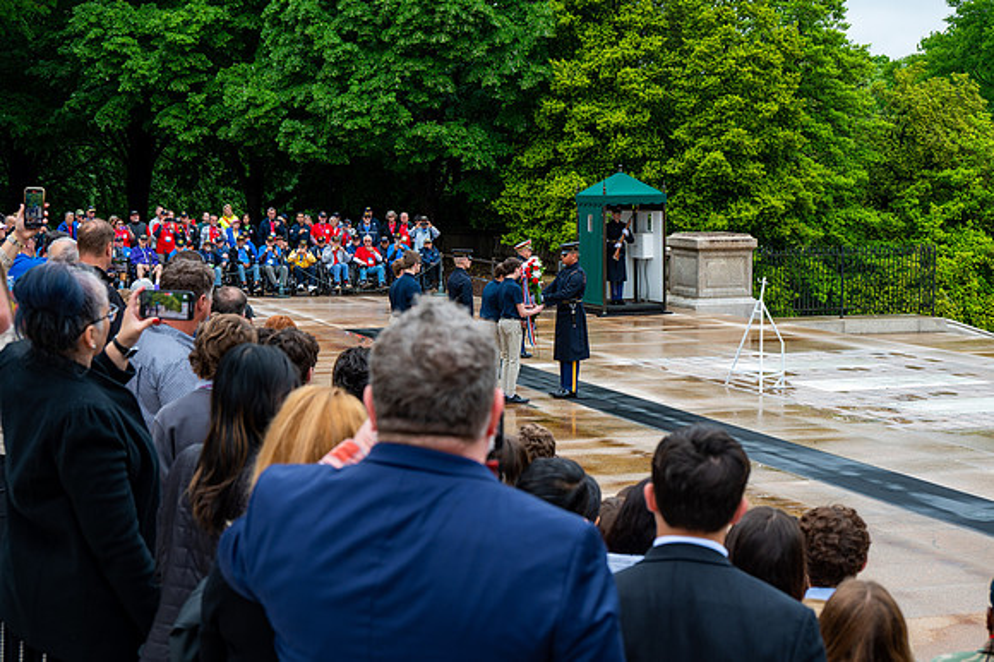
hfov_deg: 34.3
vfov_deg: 23.2
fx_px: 1612
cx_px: 489
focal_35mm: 58
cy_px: 317
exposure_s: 1/100
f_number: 6.3
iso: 180
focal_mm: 55
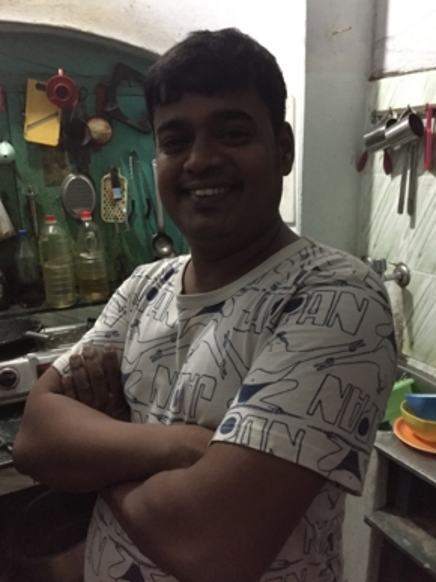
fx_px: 504
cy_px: 295
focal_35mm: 30
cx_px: 212
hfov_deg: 46.8
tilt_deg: -14.9
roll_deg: +2.0
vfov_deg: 60.0
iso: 1250
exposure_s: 1/17
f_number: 2.2
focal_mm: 4.15
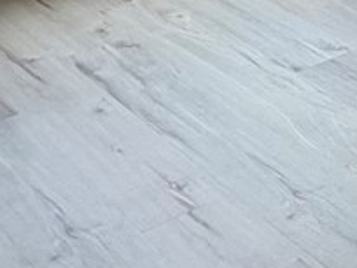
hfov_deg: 16.1
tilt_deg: -7.1
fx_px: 1134
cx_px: 558
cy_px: -312
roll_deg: +0.0
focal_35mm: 110
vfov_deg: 11.7
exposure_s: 1/206
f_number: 2.2
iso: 64
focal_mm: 2.22
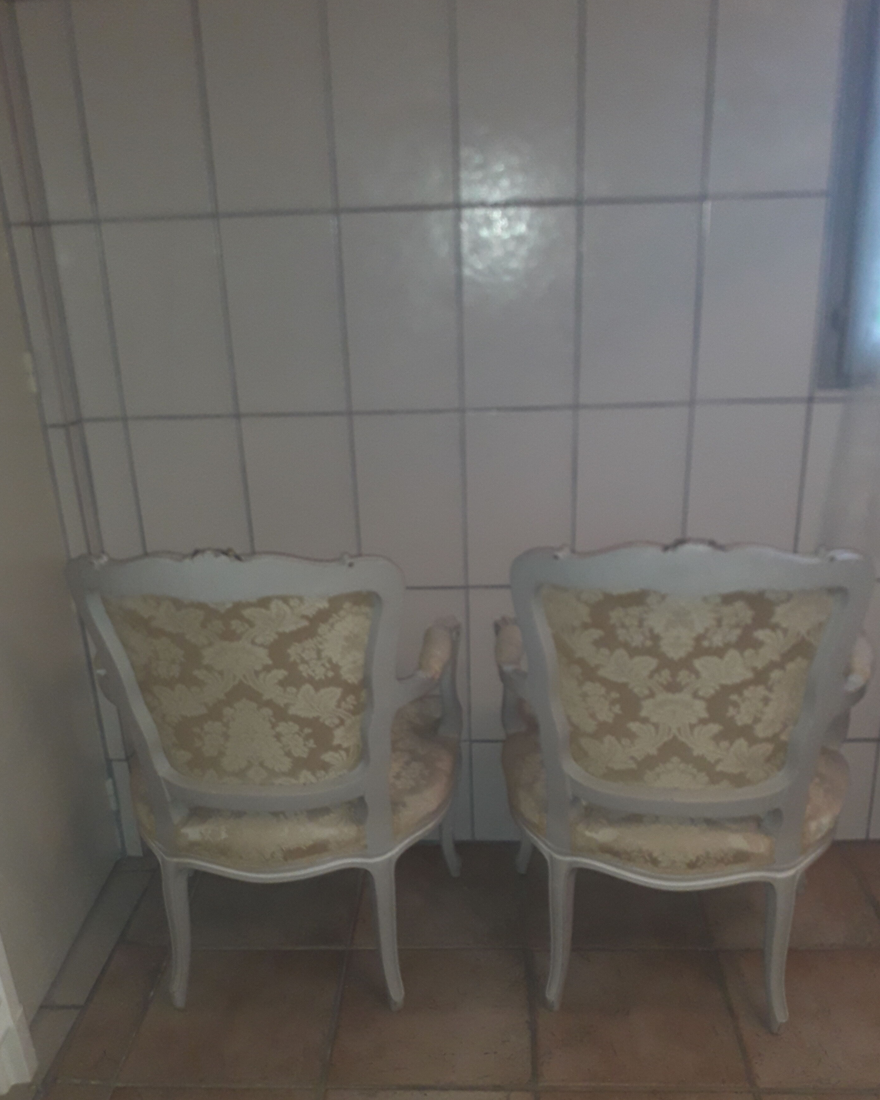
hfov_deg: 47.1
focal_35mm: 31
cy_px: 628
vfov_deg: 57.0
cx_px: 473
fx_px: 1009
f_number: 1.9
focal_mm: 3.6
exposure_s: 1/50
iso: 125
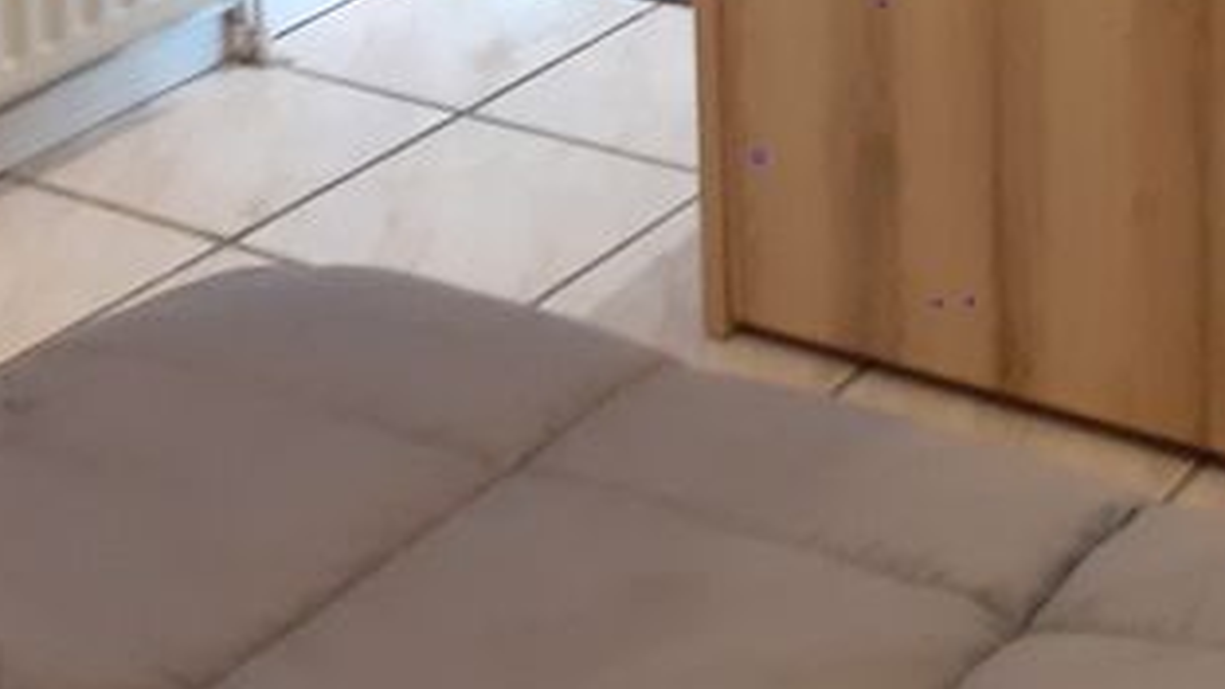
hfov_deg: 22.0
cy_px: -528
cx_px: 1178
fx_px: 3053
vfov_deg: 11.9
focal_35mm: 94
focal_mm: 3.6
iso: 250
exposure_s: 1/25
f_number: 1.9
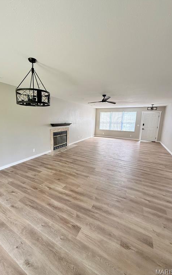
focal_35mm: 15
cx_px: 72
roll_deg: -2.8
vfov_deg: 101.5
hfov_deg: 74.3
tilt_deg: -8.8
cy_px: 138
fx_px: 113
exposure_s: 1/99
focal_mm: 2.22
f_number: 2.2
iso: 125
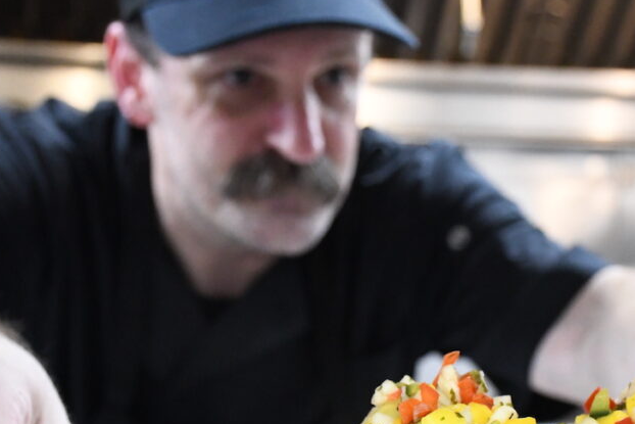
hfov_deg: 24.1
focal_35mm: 84
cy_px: 312
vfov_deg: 16.2
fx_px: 1482
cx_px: 409
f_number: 6.3
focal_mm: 34
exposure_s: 1/160
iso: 8000
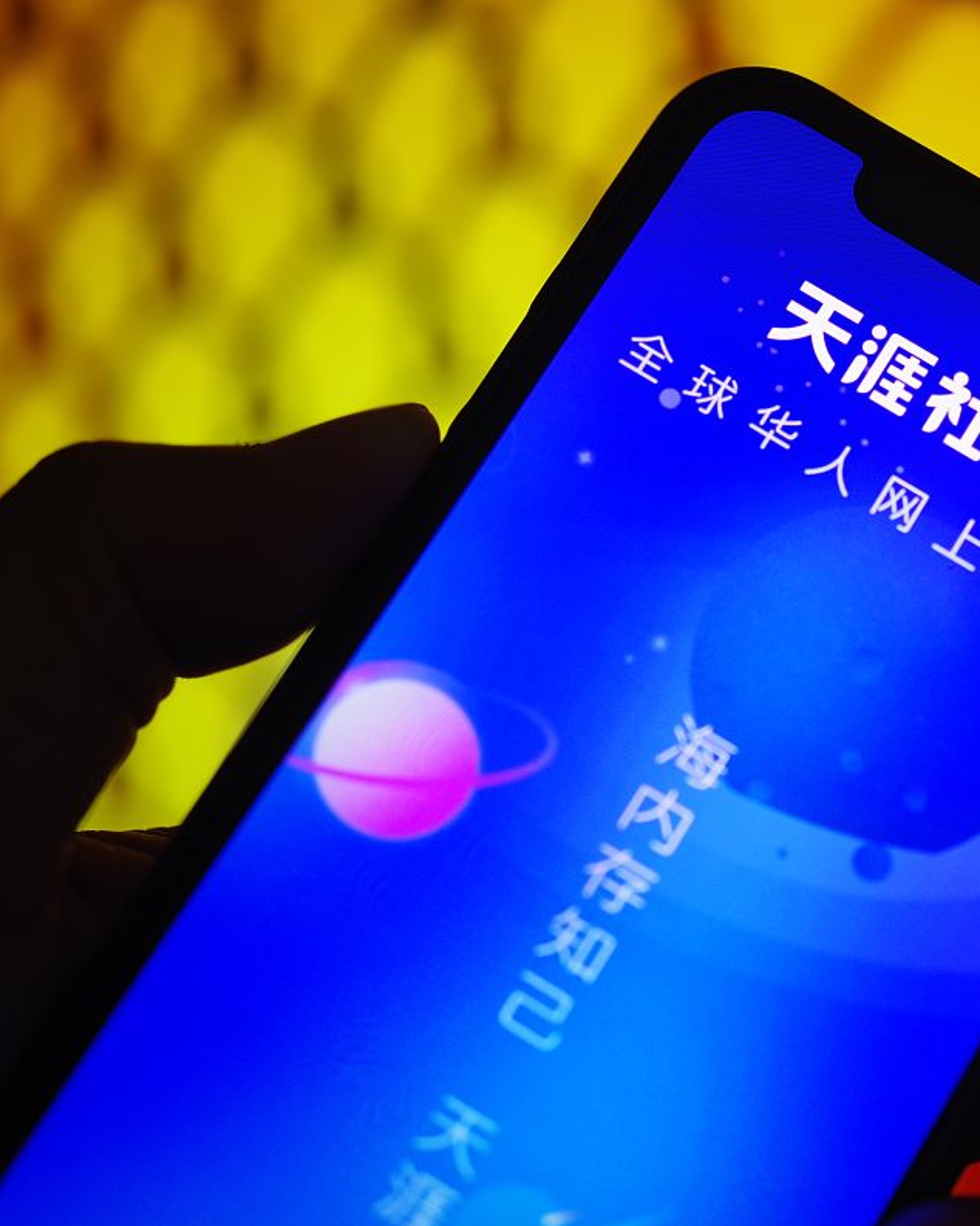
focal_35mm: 71
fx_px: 2575
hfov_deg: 21.3
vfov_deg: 26.8
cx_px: 773
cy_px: 612
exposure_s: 1/125
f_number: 2.8
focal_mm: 50
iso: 400
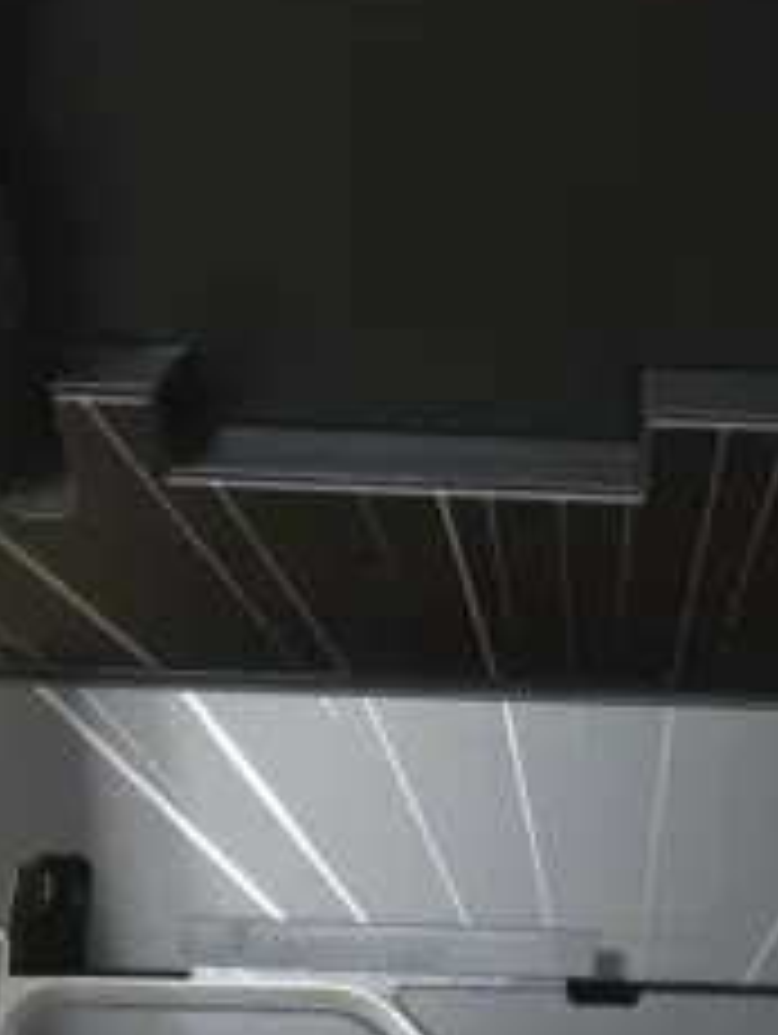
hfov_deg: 35.1
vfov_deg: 44.9
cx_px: 594
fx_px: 1196
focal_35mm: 40
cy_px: 796
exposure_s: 1/33.3
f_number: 1.8
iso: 1250
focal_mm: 5.4
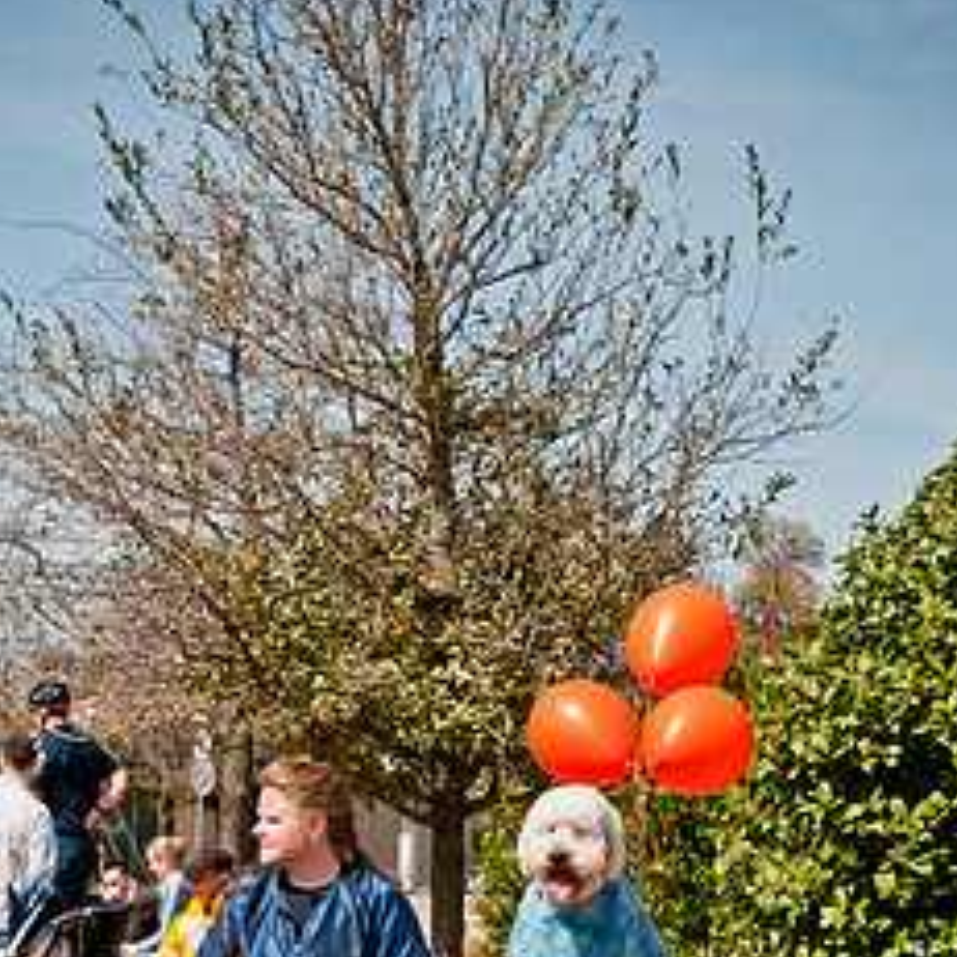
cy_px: 903
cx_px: 416
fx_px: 3878
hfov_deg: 14.1
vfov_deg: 13.9
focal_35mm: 124
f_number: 4.5
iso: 400
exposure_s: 1/2500
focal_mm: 50
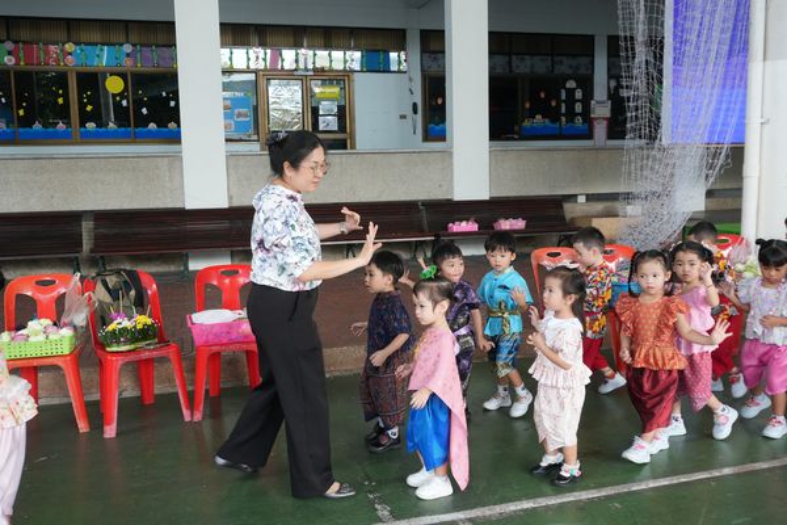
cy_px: 262
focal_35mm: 33
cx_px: 394
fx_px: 721
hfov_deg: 57.2
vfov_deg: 40.0
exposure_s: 1/125
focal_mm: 22
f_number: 5.6
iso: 1000
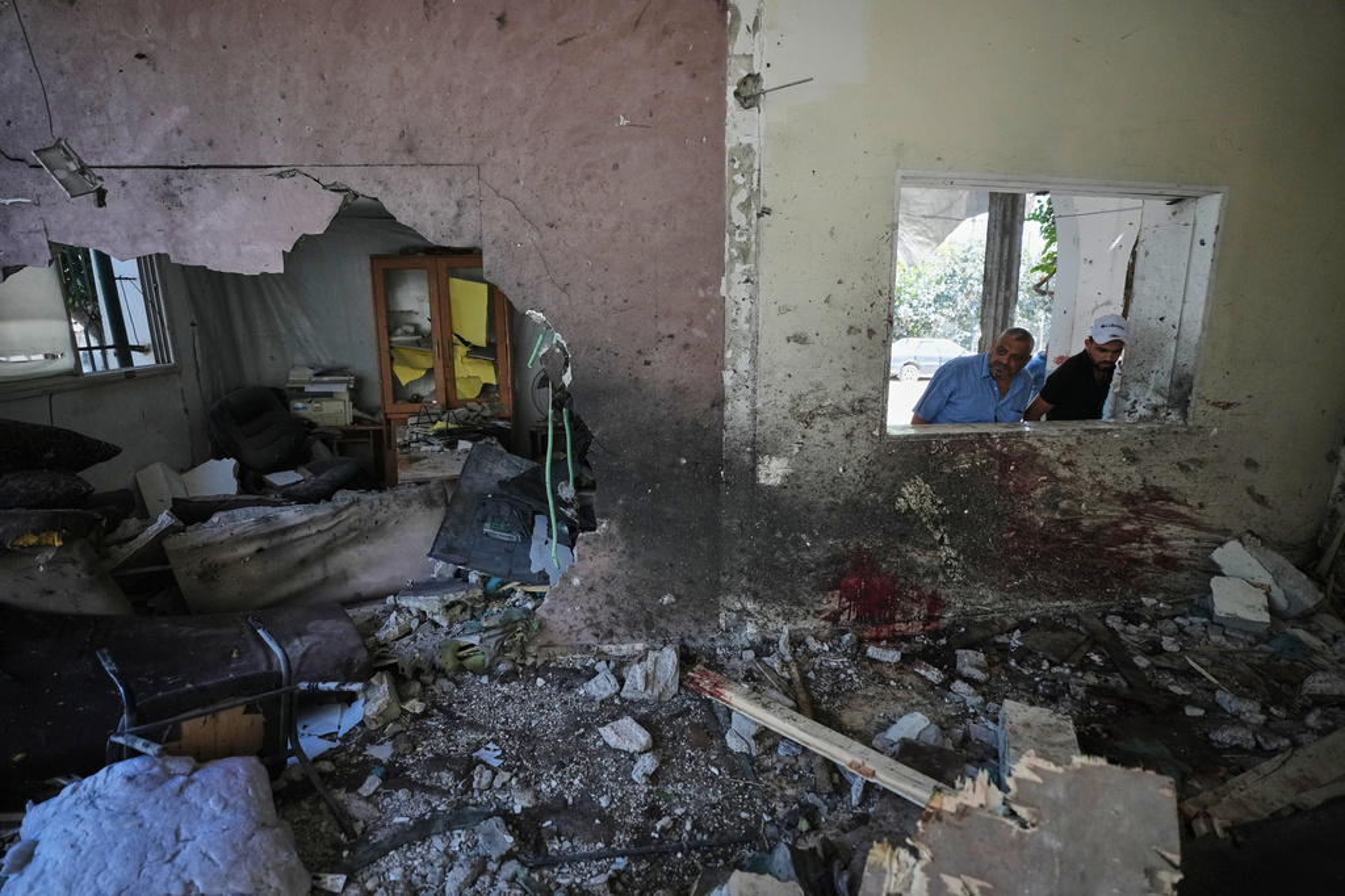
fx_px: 598
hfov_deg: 96.8
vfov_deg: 73.7
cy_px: 448
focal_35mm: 16
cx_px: 672
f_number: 2.8
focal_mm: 16
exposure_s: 1/2000
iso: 1600
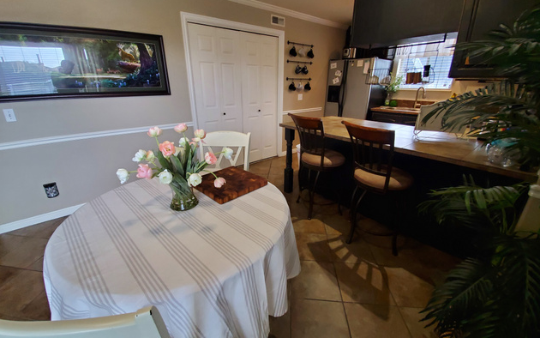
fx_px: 206
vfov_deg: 78.7
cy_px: 166
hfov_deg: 105.3
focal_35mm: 14
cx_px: 273
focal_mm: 1.8
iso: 320
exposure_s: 1/59
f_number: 2.2
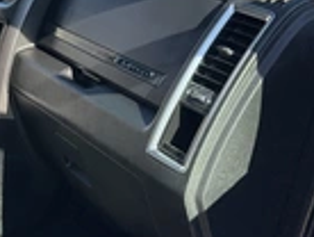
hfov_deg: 21.3
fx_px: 763
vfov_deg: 17.6
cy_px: 130
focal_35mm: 84
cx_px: -84
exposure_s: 1/358
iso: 25
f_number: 1.8
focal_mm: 3
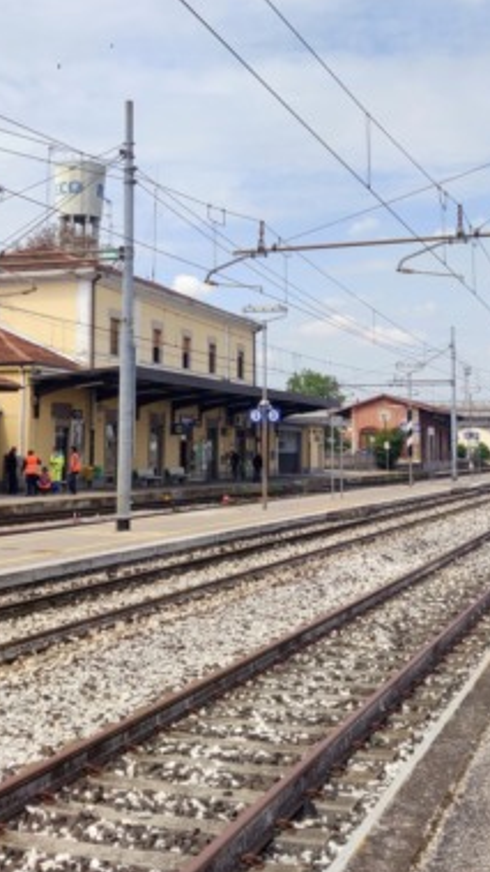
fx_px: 1063
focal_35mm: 46
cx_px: 228
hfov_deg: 25.9
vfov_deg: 44.4
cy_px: 347
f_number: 1.7
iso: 100
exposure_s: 1/1522
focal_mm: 4.25
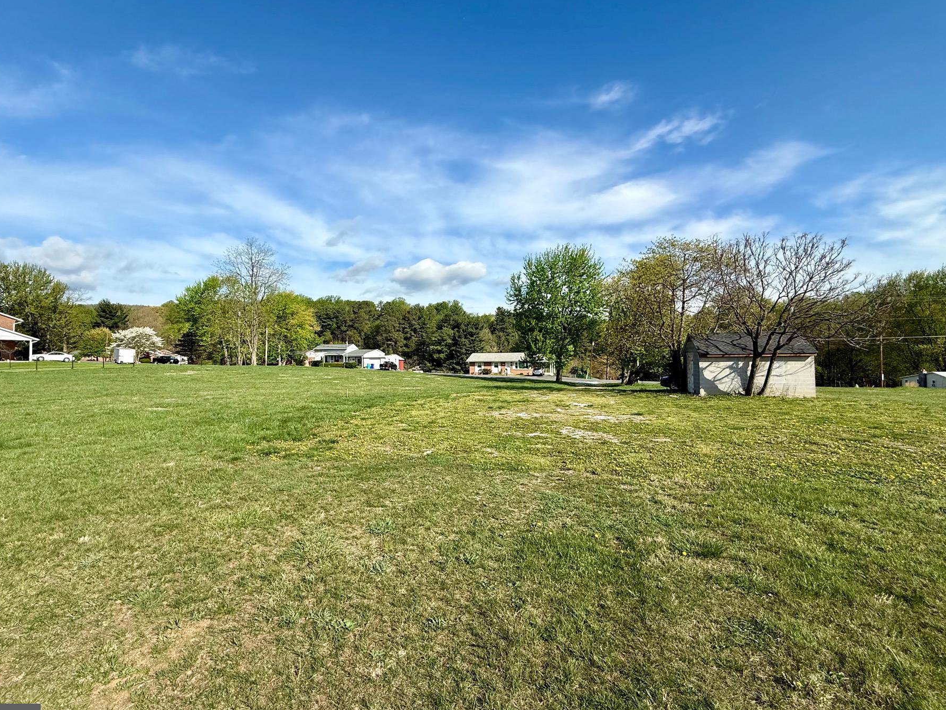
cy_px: 341
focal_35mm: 16
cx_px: 449
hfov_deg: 94.4
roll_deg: +0.7
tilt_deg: +2.8
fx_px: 437
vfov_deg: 78.1
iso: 50
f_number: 2.2
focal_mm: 2.22
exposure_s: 1/1961
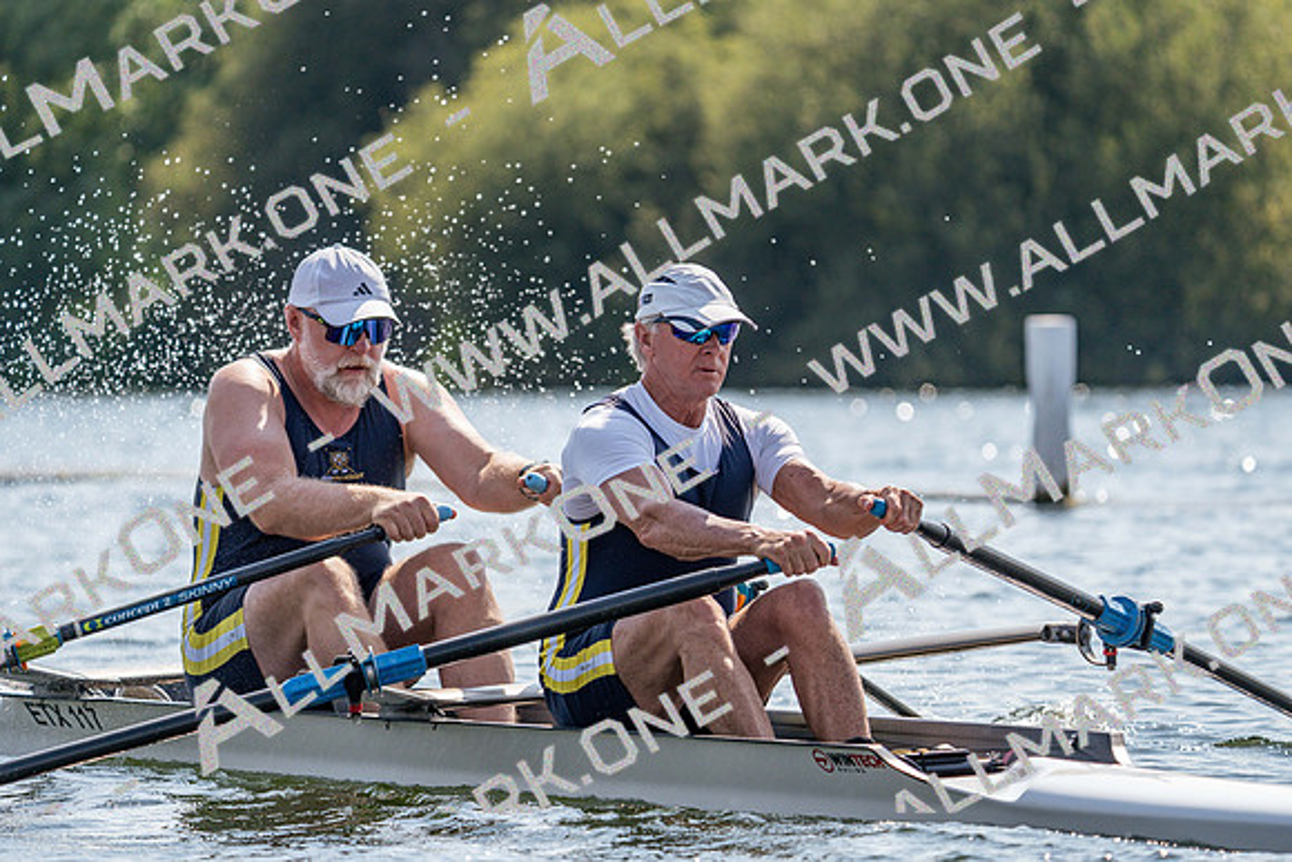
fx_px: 9369
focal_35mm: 261
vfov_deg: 5.3
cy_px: 431
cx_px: 646
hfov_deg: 7.9
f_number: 5.6
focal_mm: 261
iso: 250
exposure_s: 1/1600
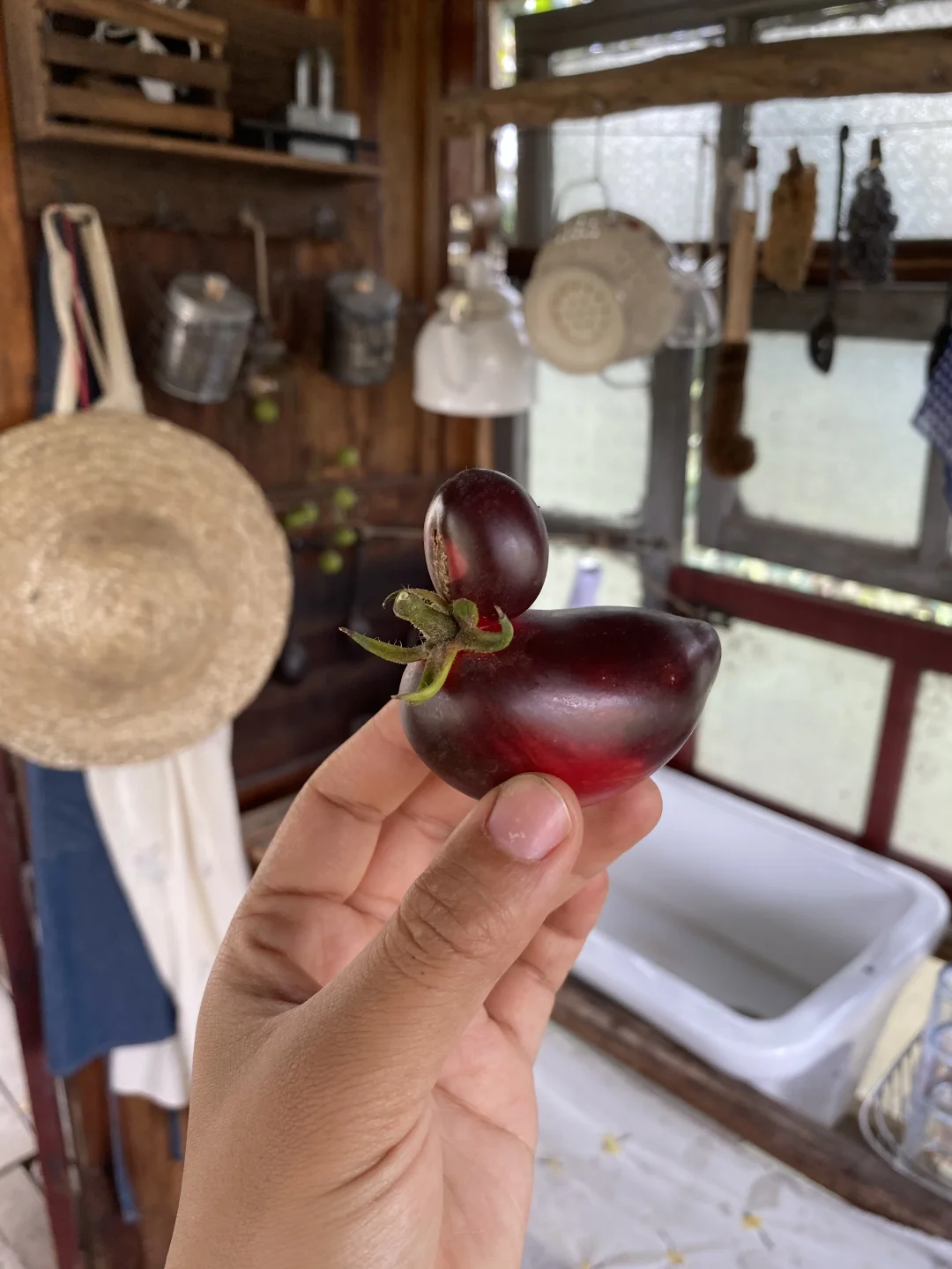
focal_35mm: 26
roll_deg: -0.6
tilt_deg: -17.6
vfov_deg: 67.3
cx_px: 476
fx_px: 953
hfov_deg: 53.1
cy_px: 634
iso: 125
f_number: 1.8
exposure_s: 1/121
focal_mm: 4.25
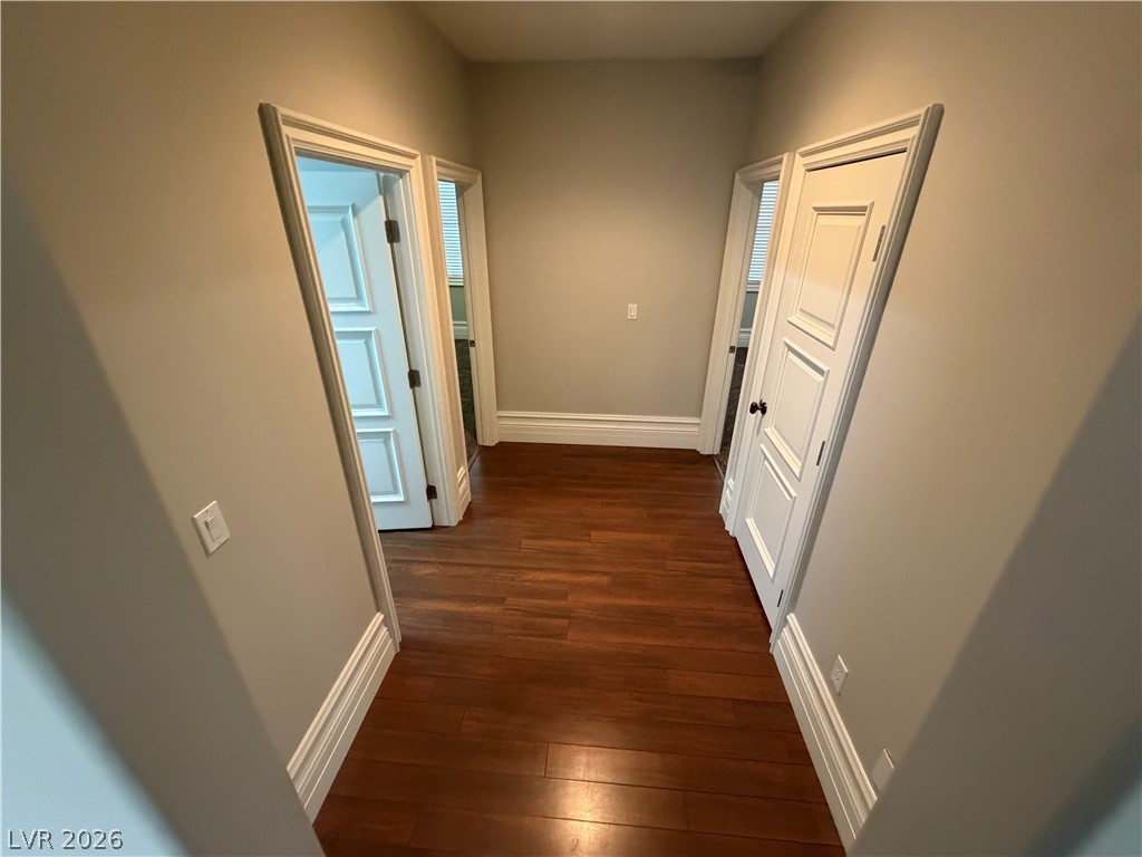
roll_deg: +0.2
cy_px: 428
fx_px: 462
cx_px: 571
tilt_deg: -24.6
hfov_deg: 102.1
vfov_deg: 85.7
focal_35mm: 14
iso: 800
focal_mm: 2.22
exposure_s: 1/60
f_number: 2.2
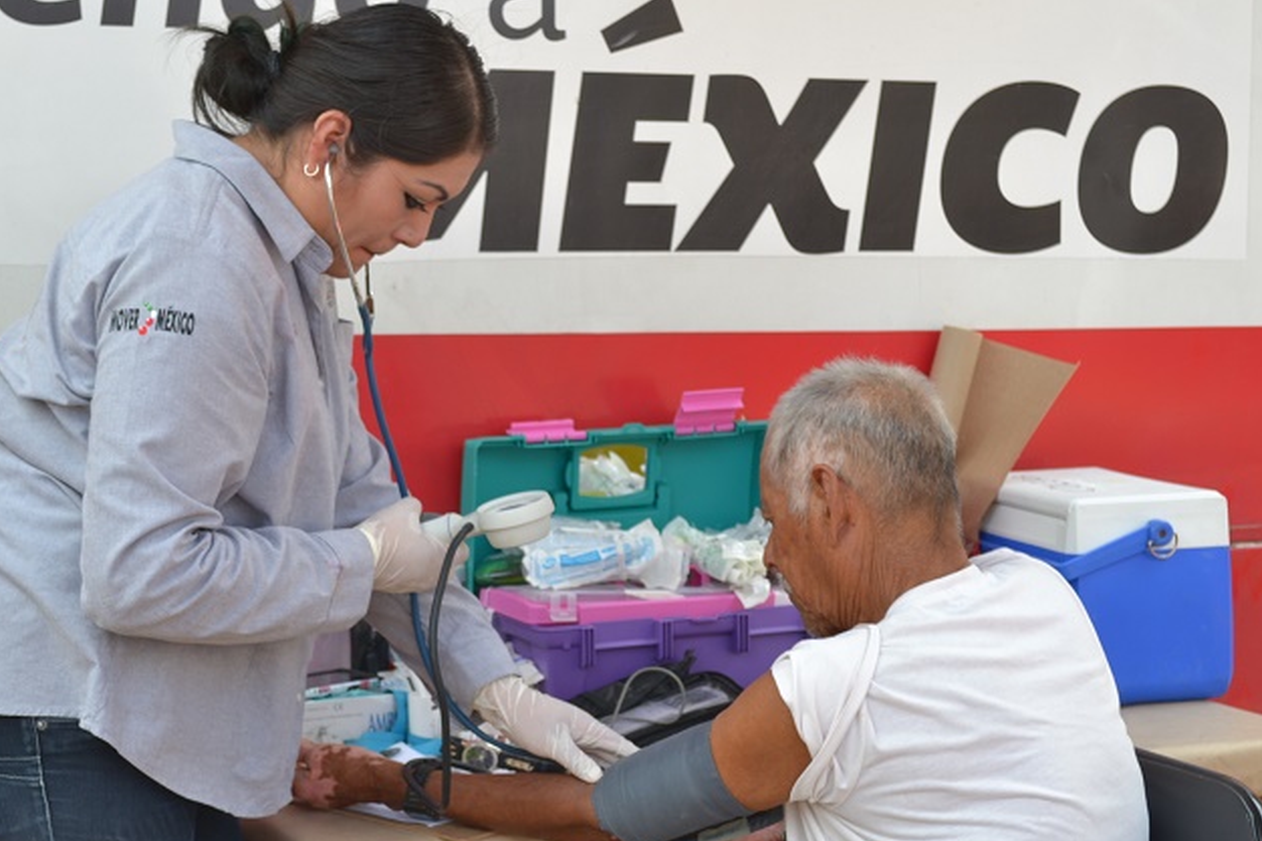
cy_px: 485
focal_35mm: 69
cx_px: 538
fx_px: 2418
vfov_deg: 19.7
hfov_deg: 29.2
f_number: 5
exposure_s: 1/200
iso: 200
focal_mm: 36
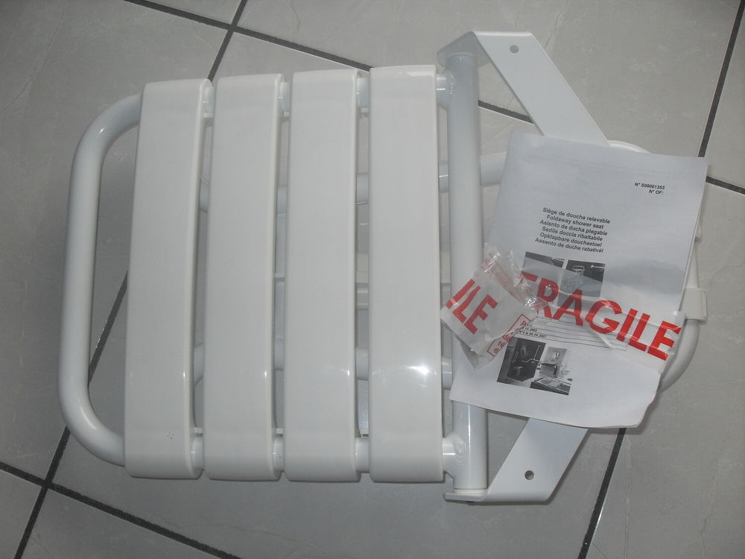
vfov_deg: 38.7
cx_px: 372
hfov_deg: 50.1
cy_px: 280
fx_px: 796
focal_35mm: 37
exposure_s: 1/45
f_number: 2.8
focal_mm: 6.3
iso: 100
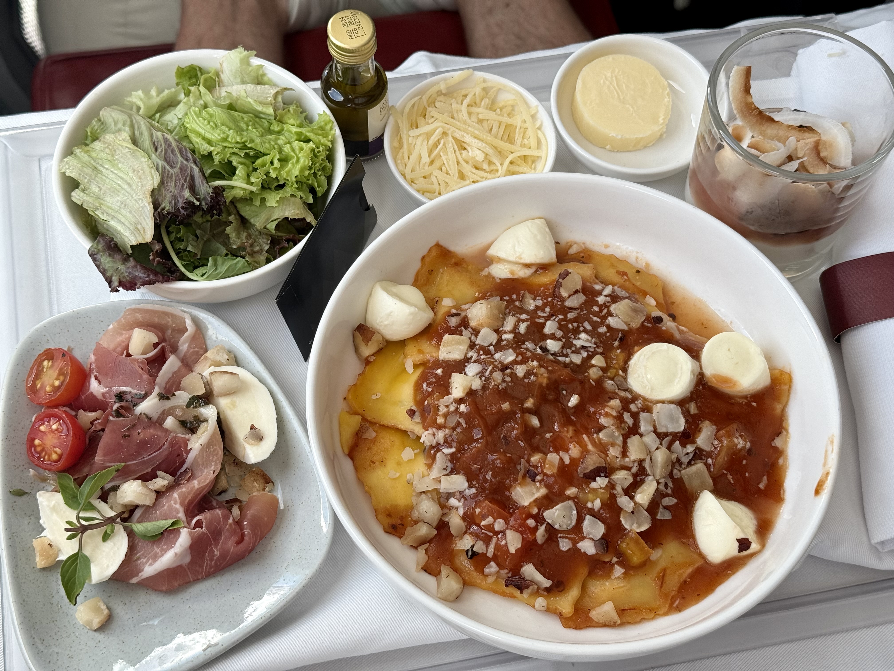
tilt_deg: -60.8
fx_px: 1240
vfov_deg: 30.3
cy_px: 336
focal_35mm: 48
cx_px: 447
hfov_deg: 39.7
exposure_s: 1/83
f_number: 1.78
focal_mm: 6.76
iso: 80
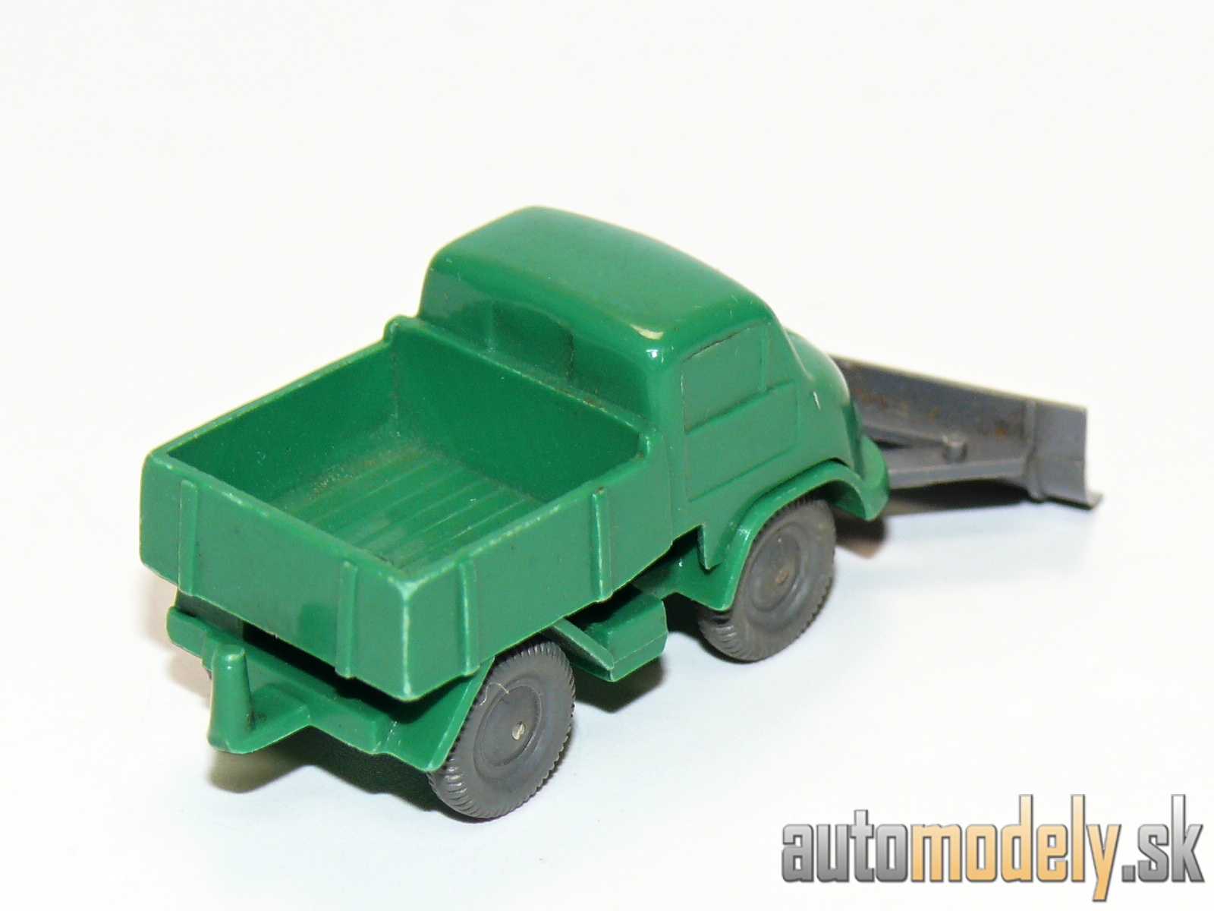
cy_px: 456
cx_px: 607
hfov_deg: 12.6
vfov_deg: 9.5
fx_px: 5506
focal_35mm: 157
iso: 100
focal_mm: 18.6
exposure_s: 1/30
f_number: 4
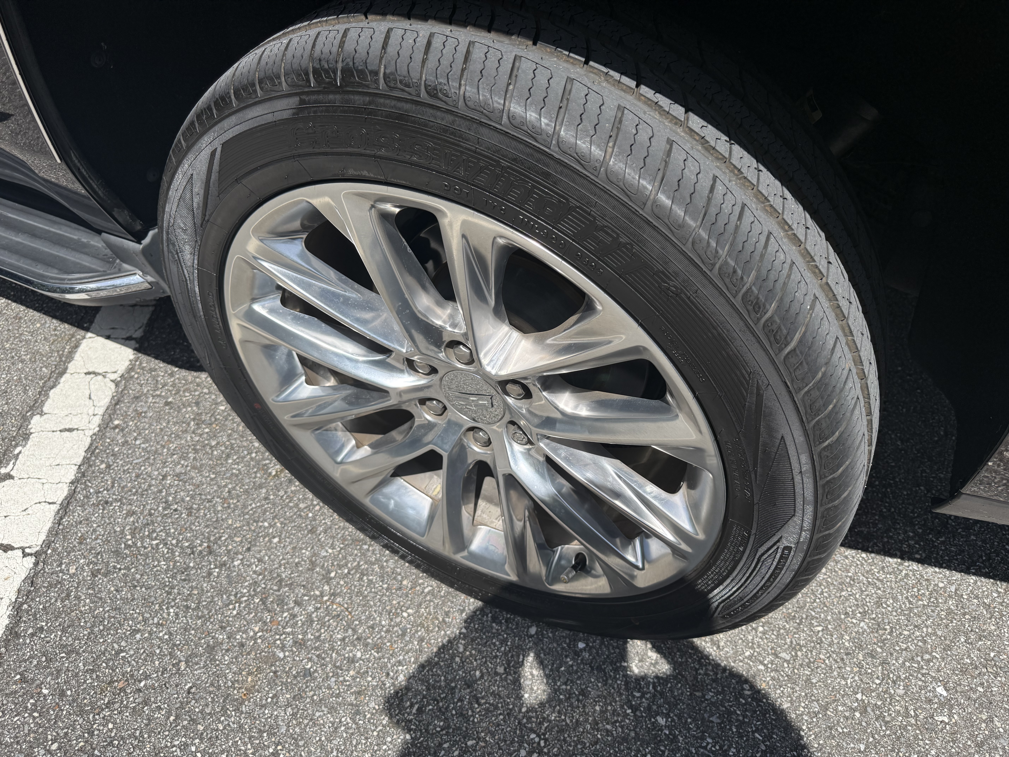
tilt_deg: -46.6
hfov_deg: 71.6
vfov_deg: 56.8
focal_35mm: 24
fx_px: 700
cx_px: 504
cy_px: 378
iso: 100
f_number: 1.78
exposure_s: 1/4405
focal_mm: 6.76
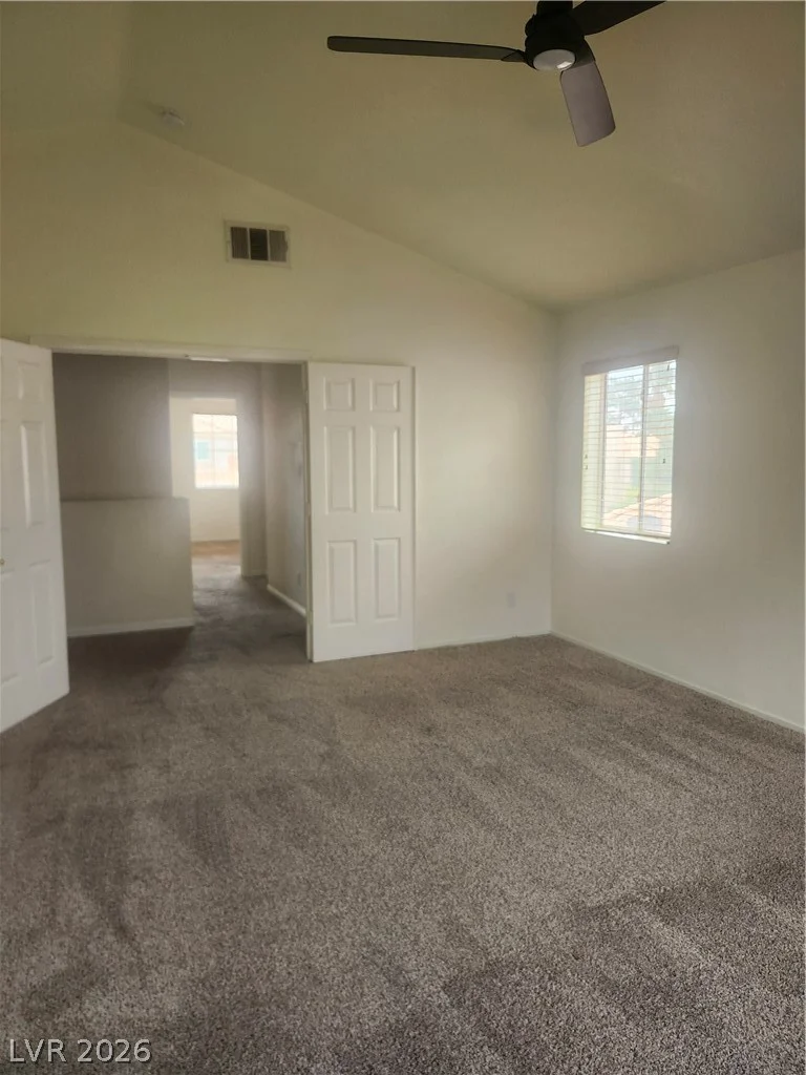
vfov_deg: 73.9
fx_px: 714
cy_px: 538
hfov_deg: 58.9
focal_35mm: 23
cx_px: 403
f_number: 1.8
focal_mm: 5.54
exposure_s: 1/120
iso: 250
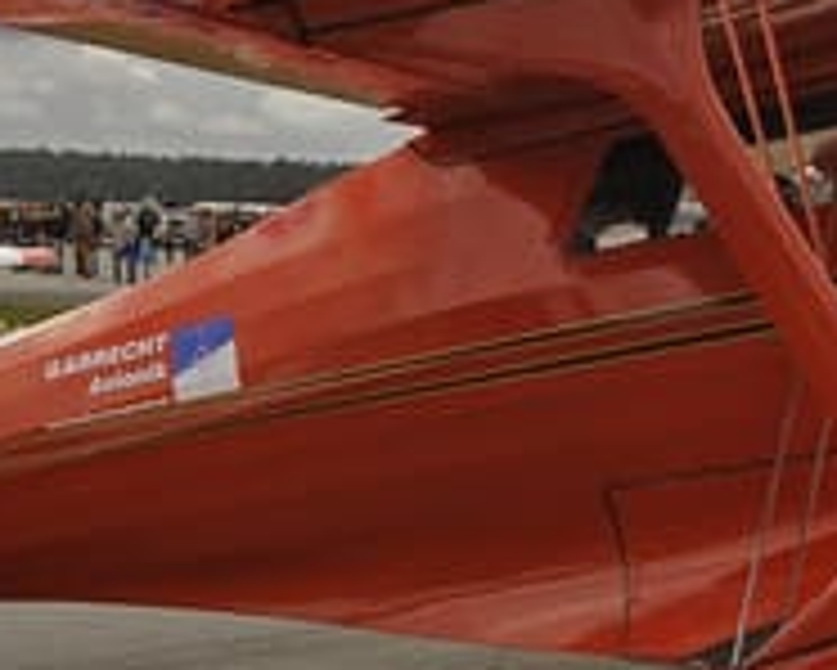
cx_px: 594
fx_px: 2553
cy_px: 290
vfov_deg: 15.0
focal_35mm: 103
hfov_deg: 18.5
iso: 800
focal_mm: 32
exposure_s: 1/1000
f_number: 9
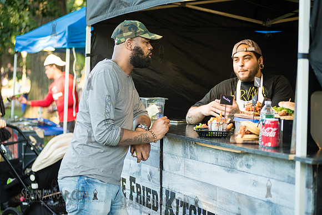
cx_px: 161
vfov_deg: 17.1
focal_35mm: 80
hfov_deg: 25.4
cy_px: 108
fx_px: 716
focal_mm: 80
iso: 400
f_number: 3.2
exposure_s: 1/125
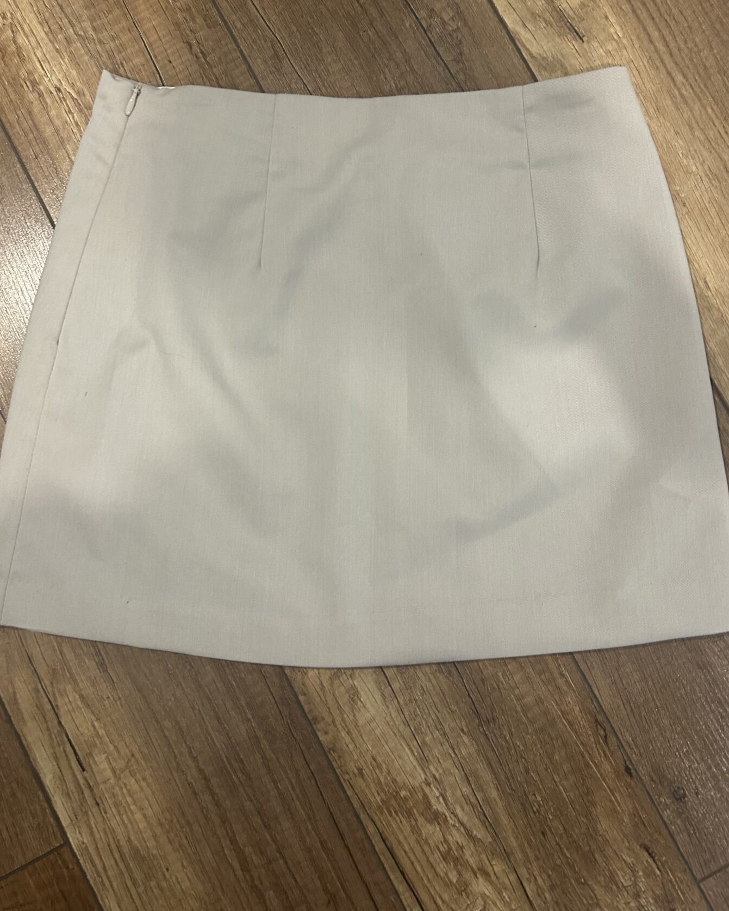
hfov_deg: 47.1
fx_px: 836
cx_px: 360
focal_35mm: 31
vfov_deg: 57.0
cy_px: 398
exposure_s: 1/60
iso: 250
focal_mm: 5.7
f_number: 1.5
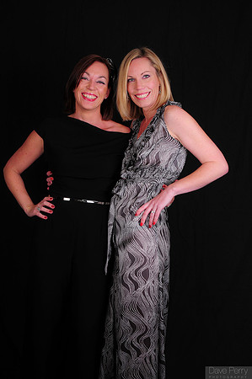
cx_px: 126
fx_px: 458
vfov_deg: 45.0
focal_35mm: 44
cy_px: 190
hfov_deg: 30.8
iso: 200
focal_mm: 29
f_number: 8
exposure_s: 1/125
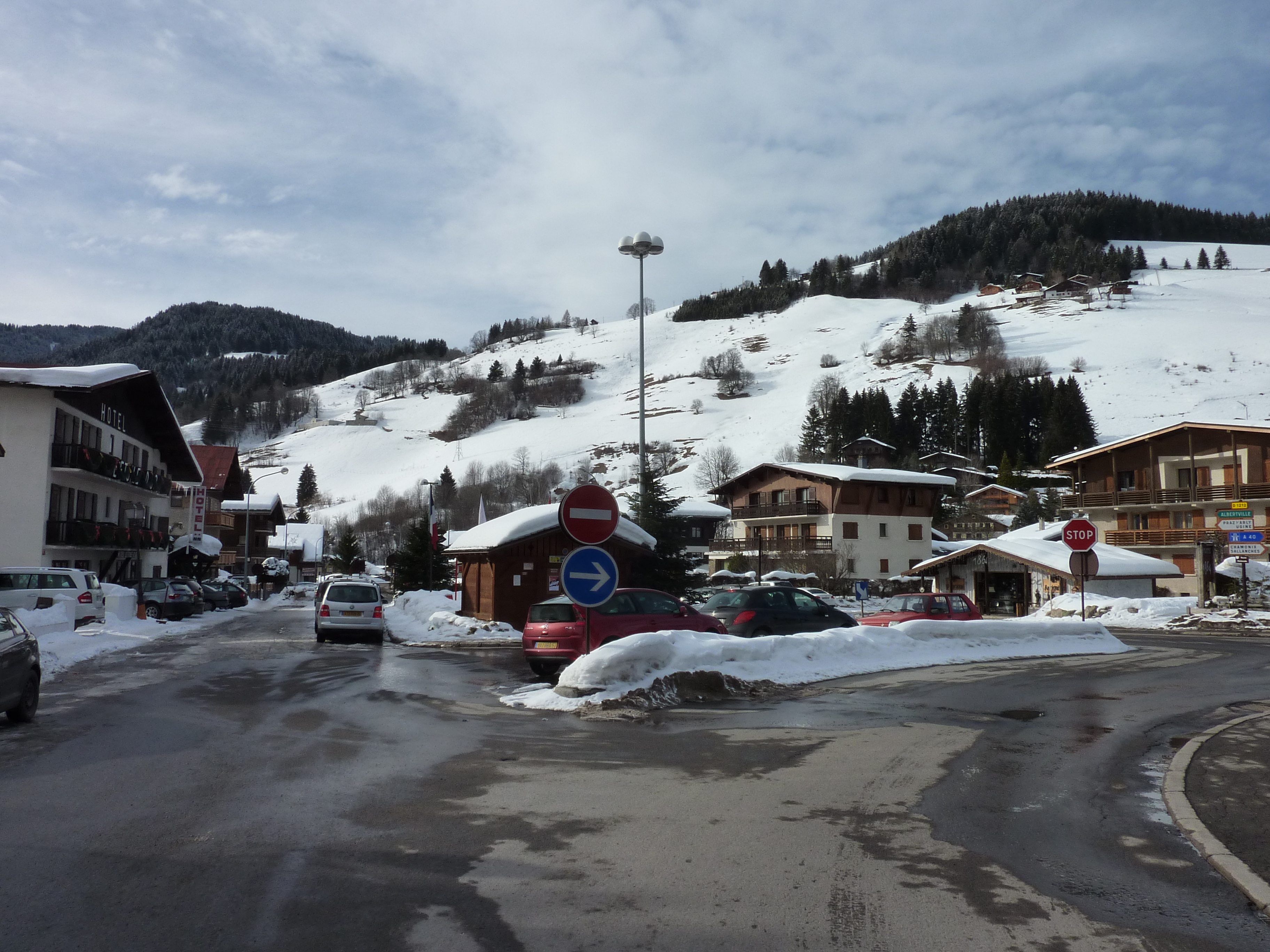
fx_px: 917
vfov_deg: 54.9
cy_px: 476
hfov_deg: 69.4
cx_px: 635
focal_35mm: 25
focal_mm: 4.1
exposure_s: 1/640
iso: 125
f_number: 5.6
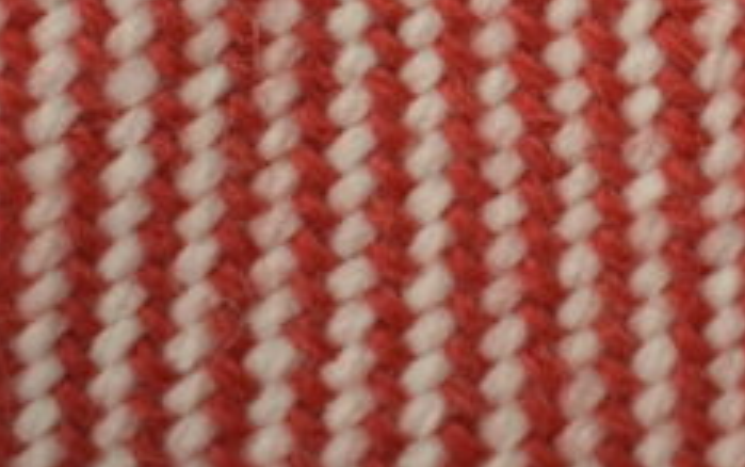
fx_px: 2398
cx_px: 943
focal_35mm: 118
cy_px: -465
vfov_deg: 10.3
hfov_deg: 16.7
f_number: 3.8
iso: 1400
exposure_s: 1/60
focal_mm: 20
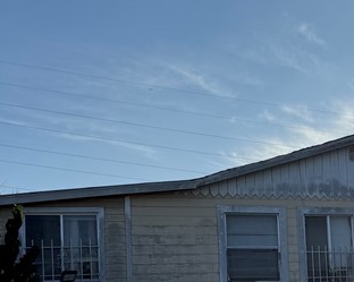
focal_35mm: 77
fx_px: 806
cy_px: 255
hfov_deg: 23.8
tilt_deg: +6.8
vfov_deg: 19.5
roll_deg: +2.4
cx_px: 347
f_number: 1.78
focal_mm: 6.76
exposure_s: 1/9091
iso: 80
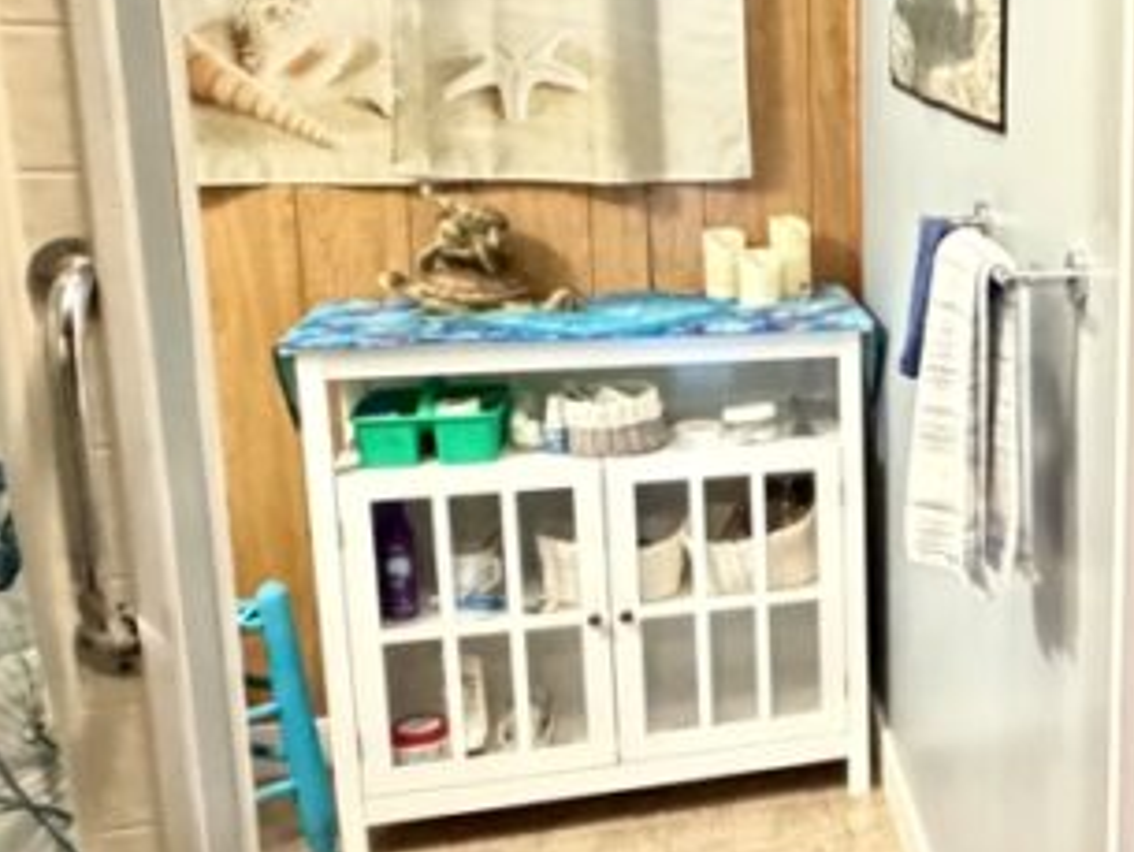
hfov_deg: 34.9
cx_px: 1242
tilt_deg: -10.6
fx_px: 1540
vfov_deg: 30.8
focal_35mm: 47
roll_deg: -1.4
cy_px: 357
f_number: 2.2
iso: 1600
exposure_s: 1/30
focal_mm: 2.22
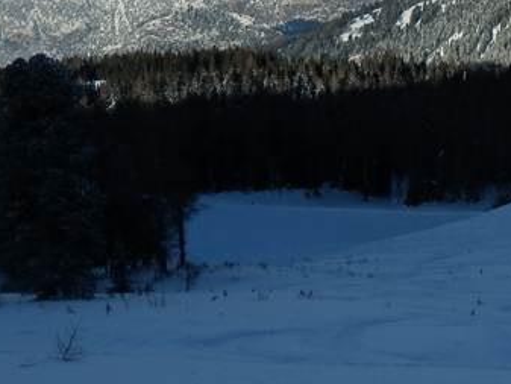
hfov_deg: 24.8
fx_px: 1122
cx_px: 470
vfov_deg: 18.9
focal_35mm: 76
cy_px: -2
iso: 80
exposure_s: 1/320
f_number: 8.7
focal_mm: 4.5
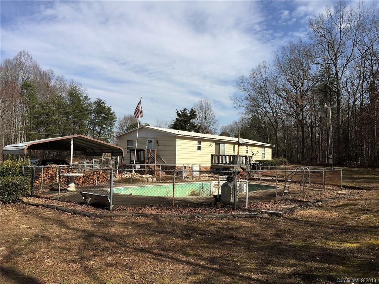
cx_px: 190
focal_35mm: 29
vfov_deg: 48.2
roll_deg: -2.9
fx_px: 318
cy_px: 142
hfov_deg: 61.7
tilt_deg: +3.2
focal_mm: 4.15
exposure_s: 1/2475
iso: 32
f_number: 2.2
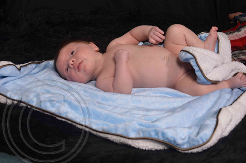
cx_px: 123
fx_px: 460
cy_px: 82
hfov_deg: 29.9
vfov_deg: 20.1
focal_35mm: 68
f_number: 9
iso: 200
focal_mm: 45
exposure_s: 1/60
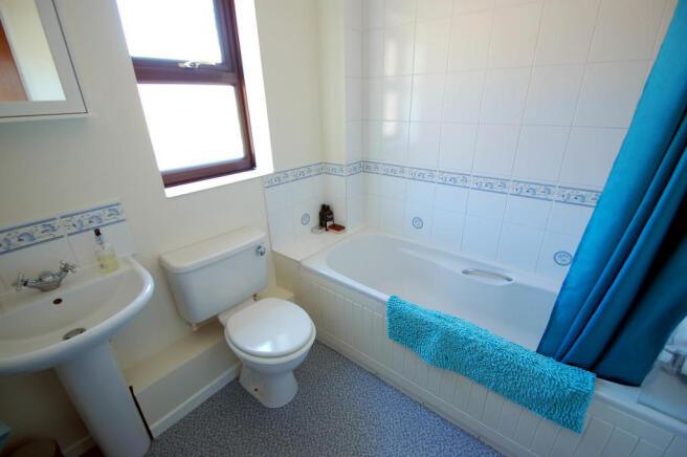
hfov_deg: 100.4
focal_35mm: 15
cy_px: 228
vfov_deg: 77.2
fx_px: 286
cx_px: 344
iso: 500
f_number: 3.5
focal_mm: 10
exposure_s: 1/30
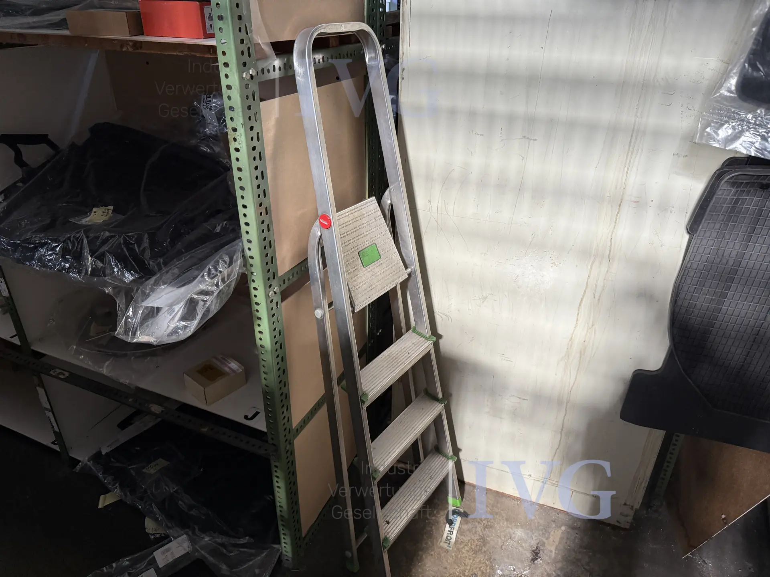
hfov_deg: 71.6
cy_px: 288
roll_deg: -0.5
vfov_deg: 56.8
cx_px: 385
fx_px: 534
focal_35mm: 24
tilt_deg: -26.4
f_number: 1.78
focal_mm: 6.76
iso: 200
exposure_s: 1/81
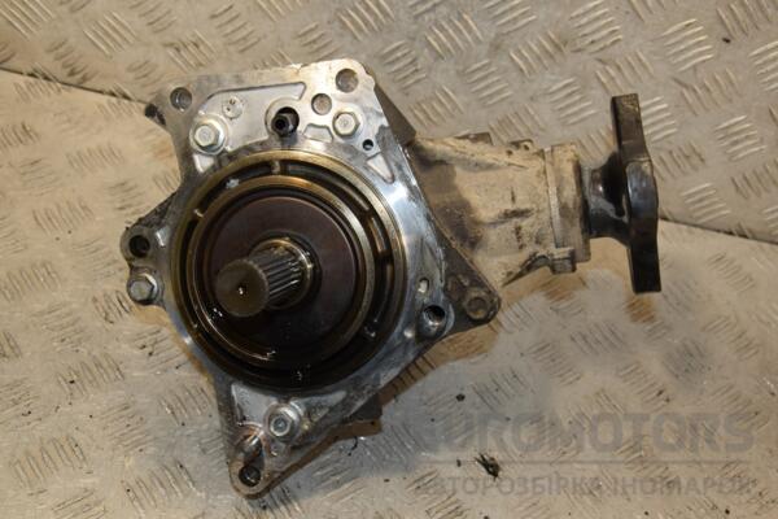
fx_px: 1102
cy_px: 260
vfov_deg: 26.5
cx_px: 389
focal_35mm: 51
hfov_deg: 38.9
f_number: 7.1
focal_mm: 34
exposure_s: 1/200
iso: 800
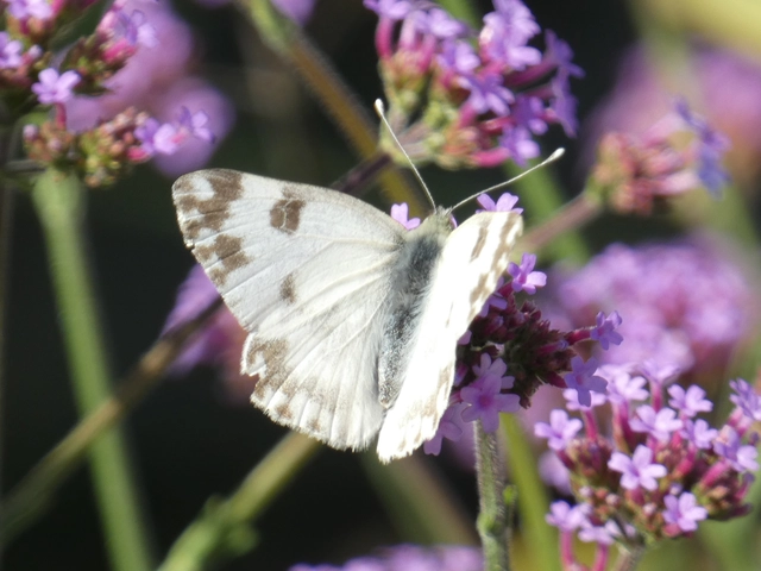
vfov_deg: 2.1
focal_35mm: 700
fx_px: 15389
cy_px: 286
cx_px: 380
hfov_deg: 2.8
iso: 100
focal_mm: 125.5
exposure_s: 1/100
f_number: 5.6
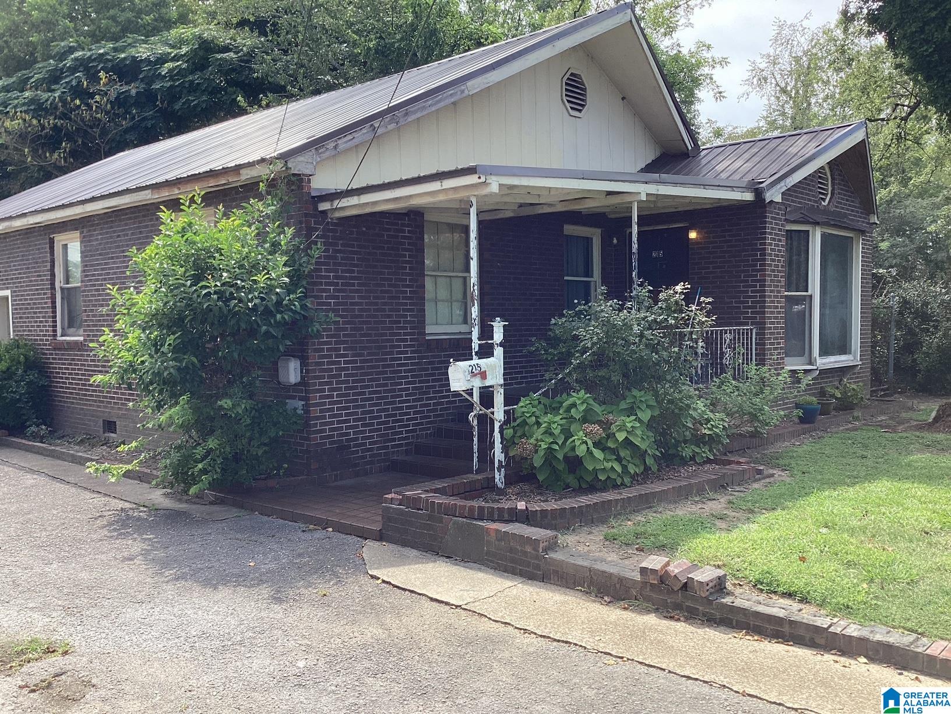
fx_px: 852
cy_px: 357
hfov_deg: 58.4
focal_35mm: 31
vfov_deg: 45.4
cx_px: 476
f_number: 2.4
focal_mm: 3.3
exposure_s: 1/314
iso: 25
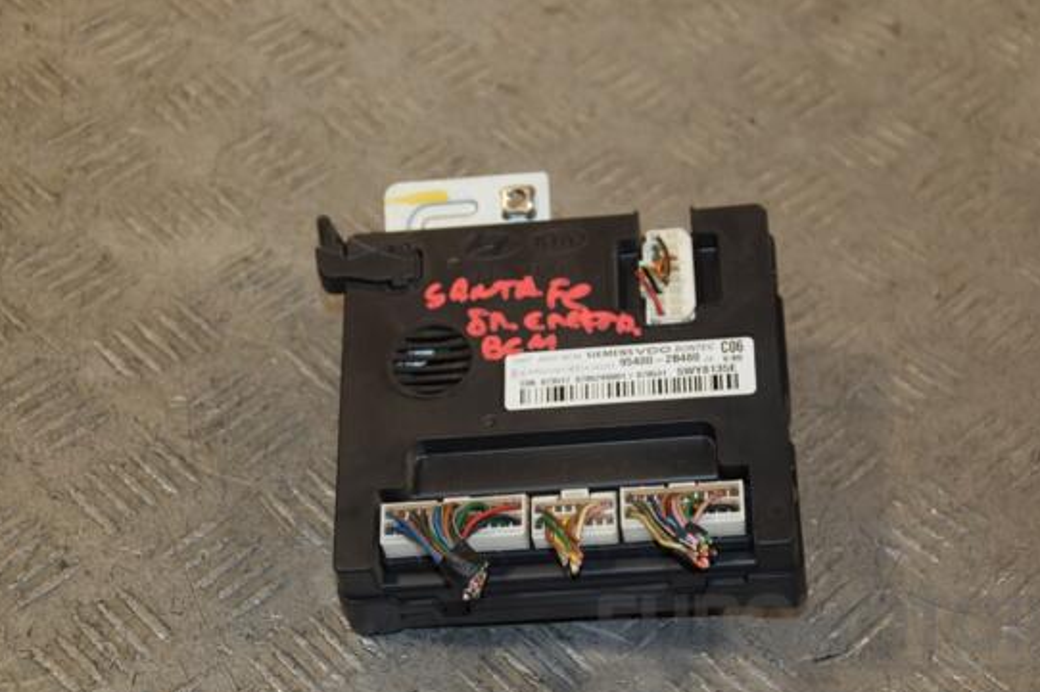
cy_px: 368
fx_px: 2397
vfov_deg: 16.4
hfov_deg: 24.5
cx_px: 562
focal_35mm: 83
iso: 800
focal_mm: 50
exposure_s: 1/200
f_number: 5
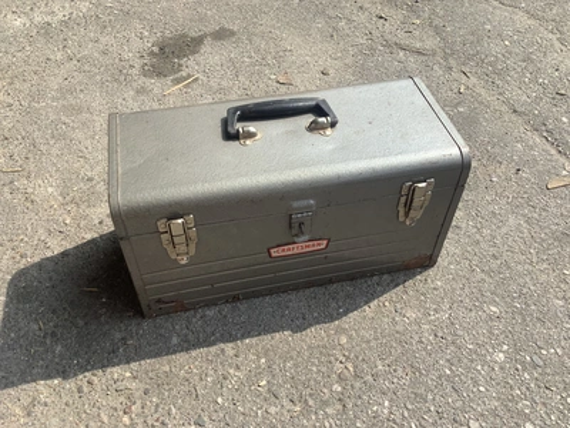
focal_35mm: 31
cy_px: 214
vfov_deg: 45.4
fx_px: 510
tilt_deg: -48.7
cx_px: 285
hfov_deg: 58.4
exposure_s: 1/696
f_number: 2.4
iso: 25
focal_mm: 3.3
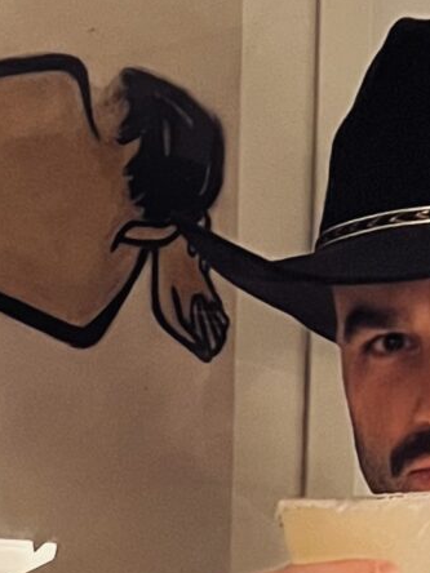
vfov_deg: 12.3
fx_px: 2484
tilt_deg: -8.5
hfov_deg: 9.8
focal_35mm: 150
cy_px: 942
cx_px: -46
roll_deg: +1.2
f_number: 1.5
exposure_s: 1/25
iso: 800
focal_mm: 5.7
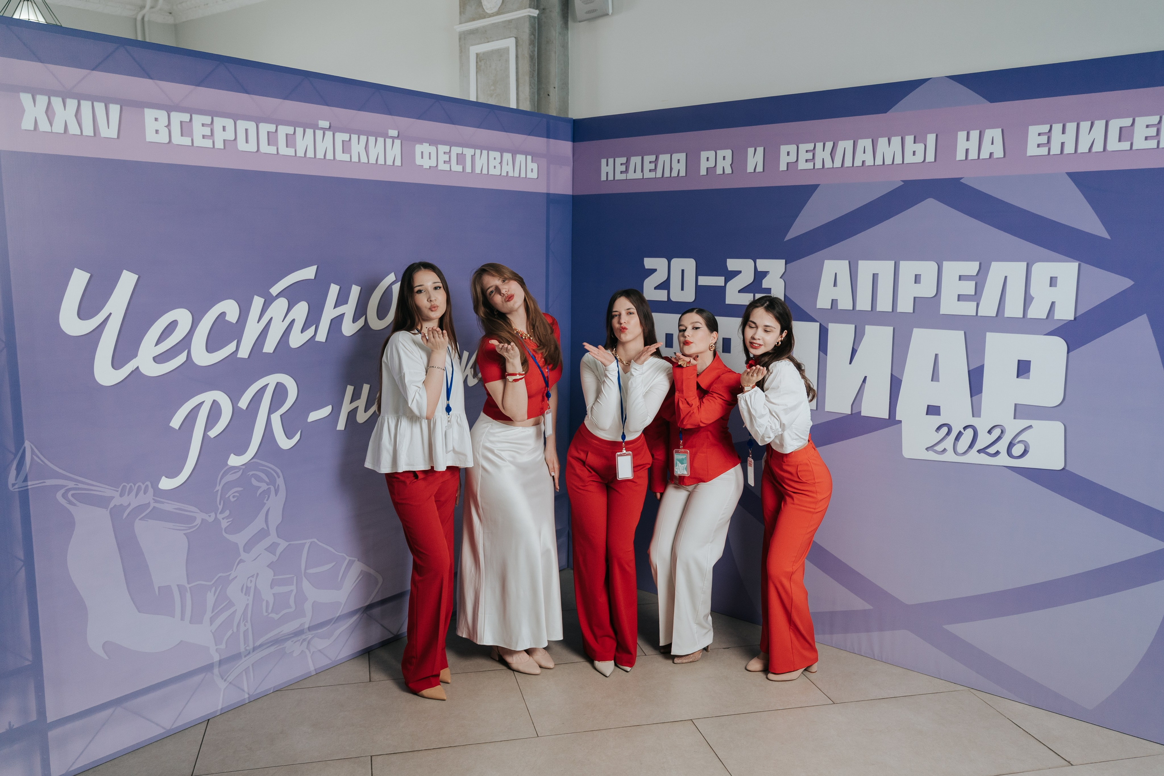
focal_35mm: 28
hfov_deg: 64.7
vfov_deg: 45.8
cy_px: 388
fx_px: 919
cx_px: 582
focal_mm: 28
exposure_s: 1/160
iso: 800
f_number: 2.8
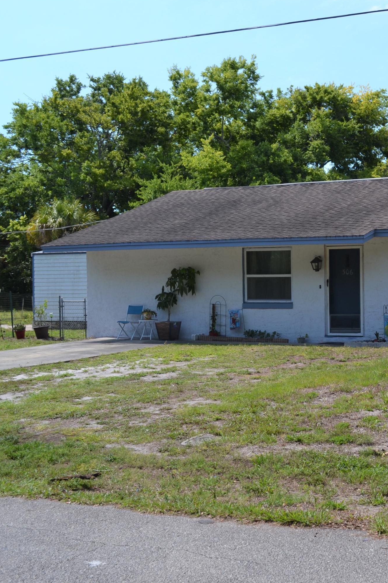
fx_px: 954
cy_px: 290
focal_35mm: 59
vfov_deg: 33.9
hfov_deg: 22.0
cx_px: 402
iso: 100
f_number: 7.1
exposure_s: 1/200
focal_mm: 26
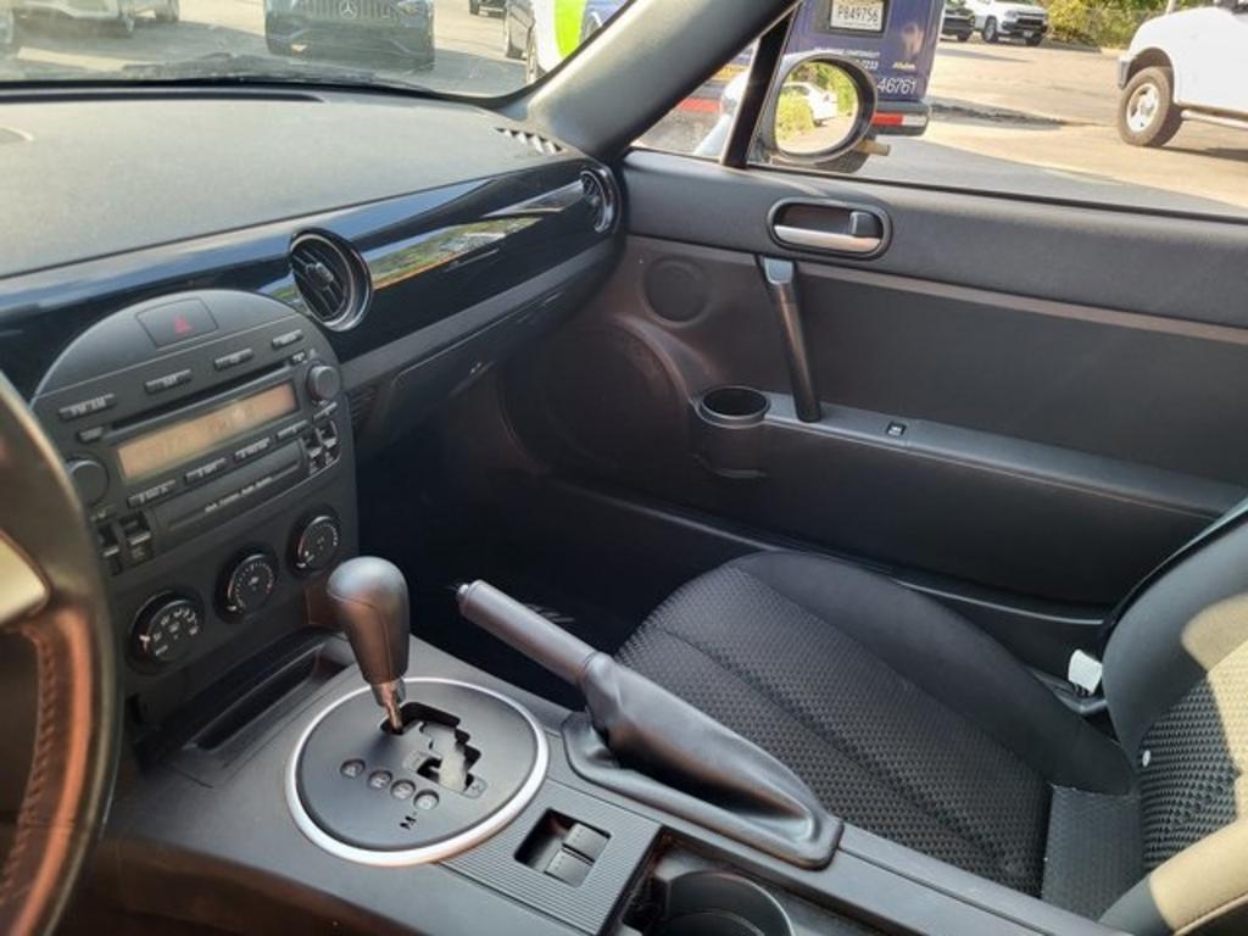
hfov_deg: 67.3
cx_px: 624
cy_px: 468
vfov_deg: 53.1
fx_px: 937
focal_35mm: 26
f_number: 1.8
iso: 100
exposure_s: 1/120
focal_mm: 5.4
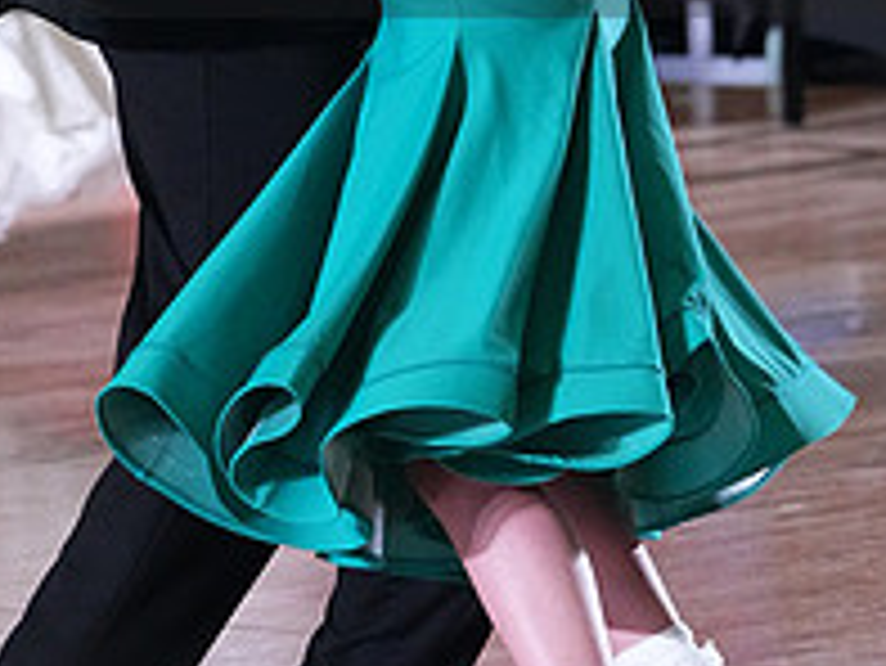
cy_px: -130
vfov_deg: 3.0
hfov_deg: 4.0
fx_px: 12626
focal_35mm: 493
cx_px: 304
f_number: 5.6
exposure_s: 1/400
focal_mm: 174
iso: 10000
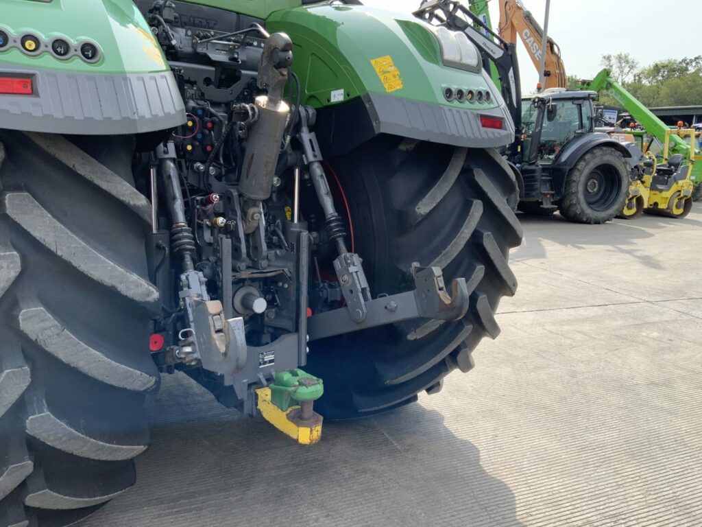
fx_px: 588
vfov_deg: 48.2
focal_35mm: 29
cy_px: 264
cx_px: 351
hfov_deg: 61.7
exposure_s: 1/529
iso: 16
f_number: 1.8
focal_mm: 3
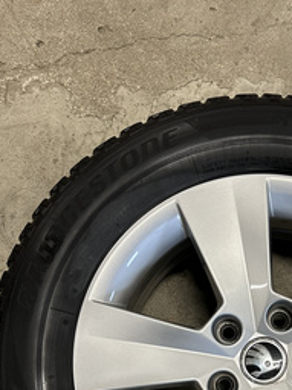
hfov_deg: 29.7
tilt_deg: -87.6
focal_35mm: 47
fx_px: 529
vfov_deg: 37.4
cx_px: 256
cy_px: 361
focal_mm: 6.86
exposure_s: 1/50
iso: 200
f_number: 1.78
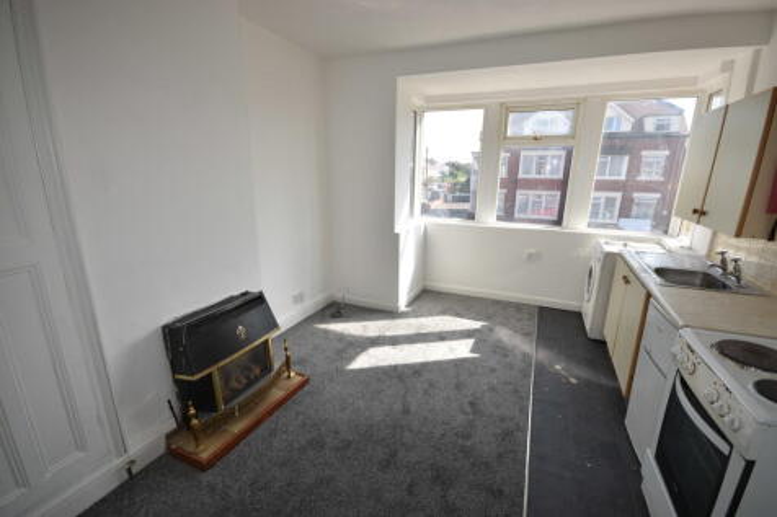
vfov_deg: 77.3
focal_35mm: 15
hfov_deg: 100.4
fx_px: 324
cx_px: 388
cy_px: 258
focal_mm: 10
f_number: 4
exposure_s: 1/200
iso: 100
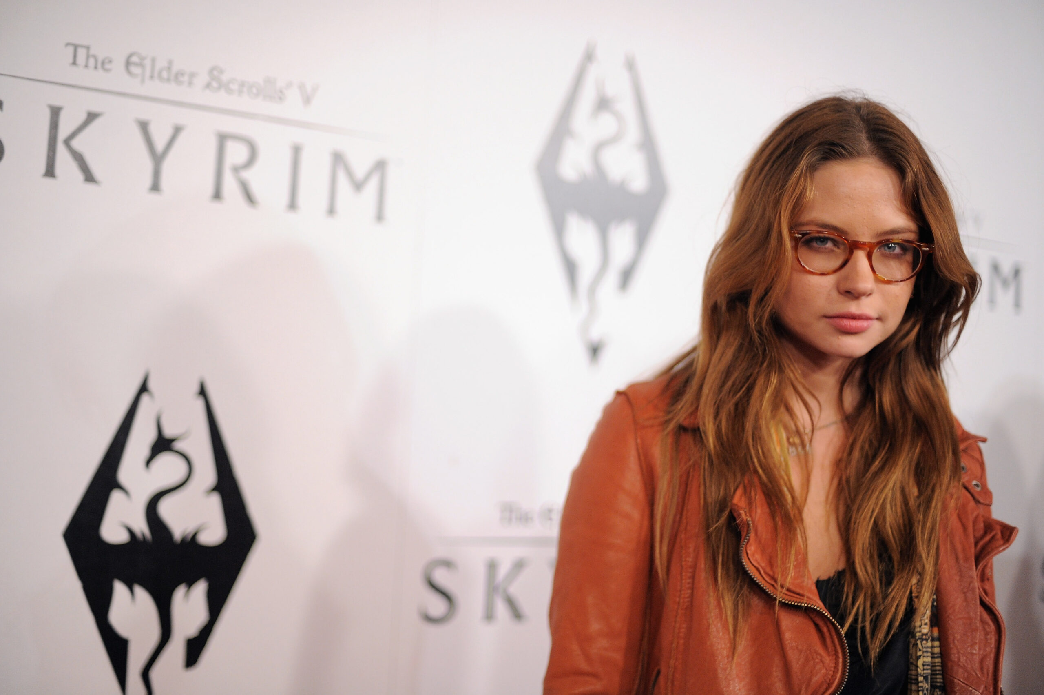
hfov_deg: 39.6
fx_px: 1449
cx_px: 522
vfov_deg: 27.0
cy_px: 348
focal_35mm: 50
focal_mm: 50
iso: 1600
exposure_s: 1/320
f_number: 1.4
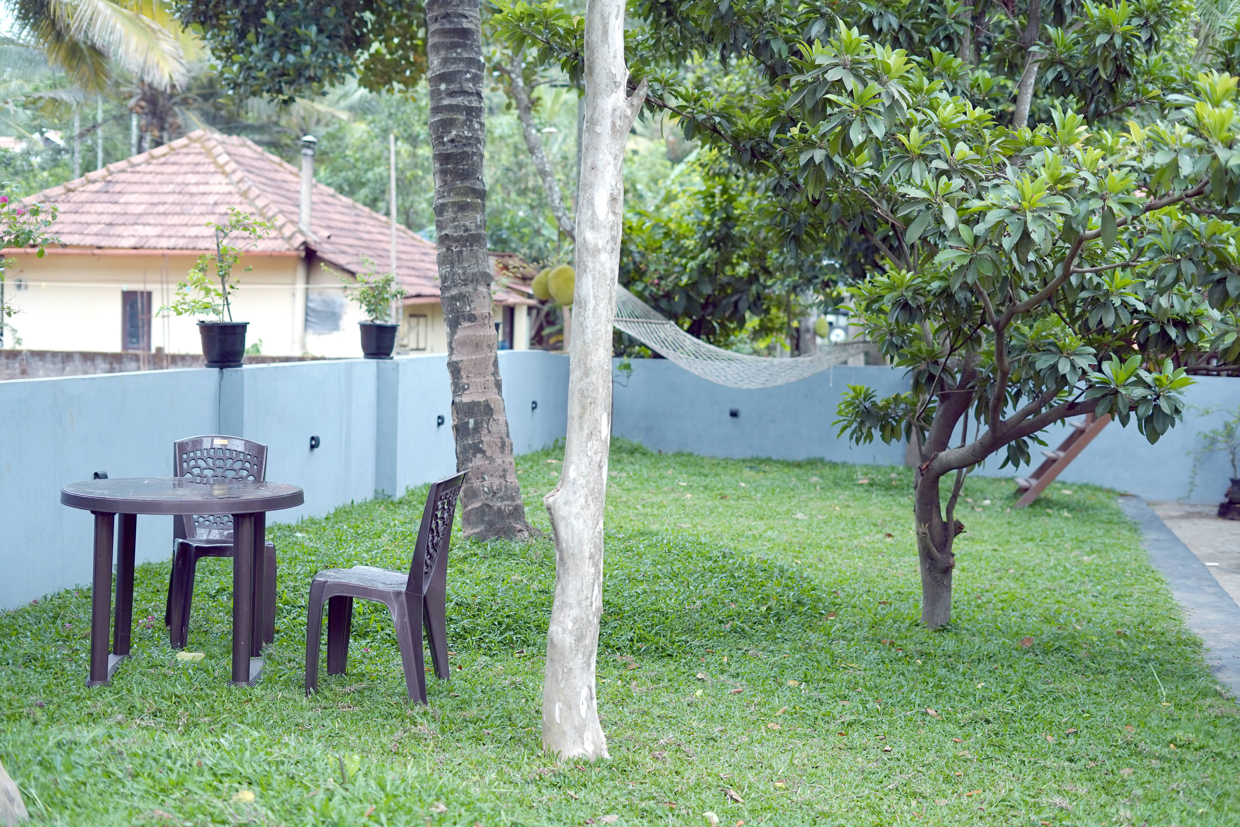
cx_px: 620
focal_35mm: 50
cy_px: 414
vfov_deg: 27.0
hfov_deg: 39.6
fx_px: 1722
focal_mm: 50
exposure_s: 1/125
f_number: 2.5
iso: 640
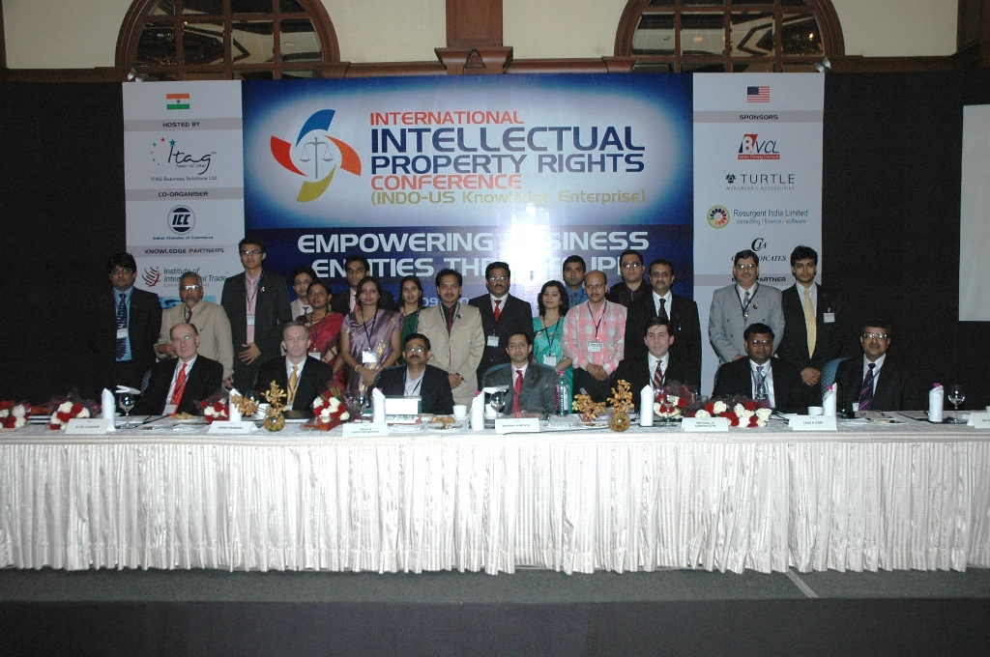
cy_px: 328
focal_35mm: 33
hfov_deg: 57.3
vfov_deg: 39.9
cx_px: 495
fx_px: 906
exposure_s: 1/160
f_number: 6.3
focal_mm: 22
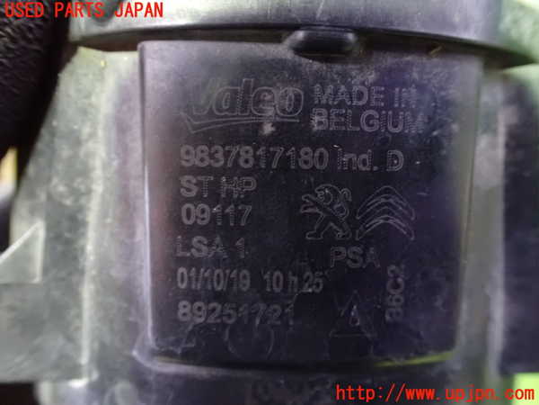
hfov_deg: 60.0
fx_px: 467
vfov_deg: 46.8
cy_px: 202
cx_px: 270
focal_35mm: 30
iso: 1600
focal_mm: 5.4
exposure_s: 1/13
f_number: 2.3
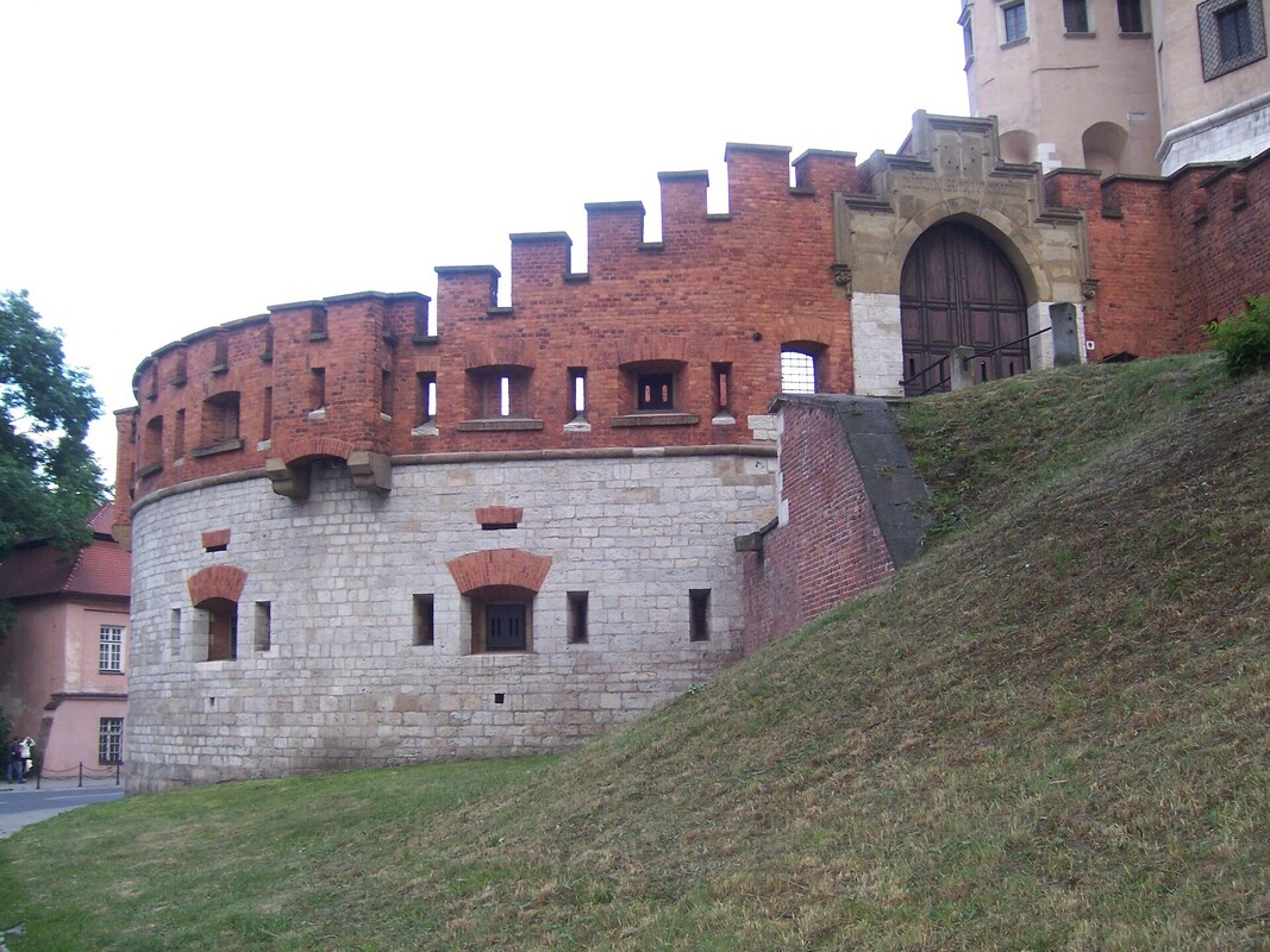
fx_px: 1321
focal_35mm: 36
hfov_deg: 51.4
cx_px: 635
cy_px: 476
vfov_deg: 39.6
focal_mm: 6.2
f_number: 2.8
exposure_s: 1/125
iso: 125
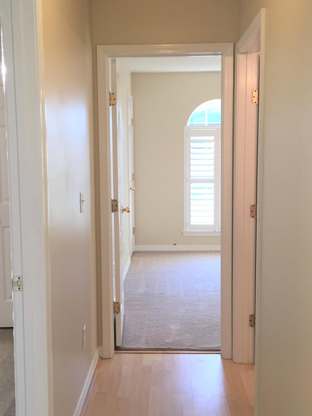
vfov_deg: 44.8
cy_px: 202
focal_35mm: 42
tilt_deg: -5.2
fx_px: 505
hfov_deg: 34.4
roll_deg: +0.4
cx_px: 152
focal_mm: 4.15
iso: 40
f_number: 2.2
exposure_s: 1/30
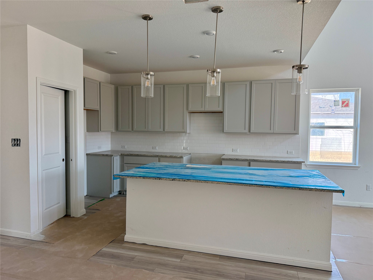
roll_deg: -0.1
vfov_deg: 56.8
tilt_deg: -2.4
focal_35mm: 24
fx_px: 259
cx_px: 186
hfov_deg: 71.6
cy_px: 140
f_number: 1.78
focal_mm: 6.76
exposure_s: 1/235
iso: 160
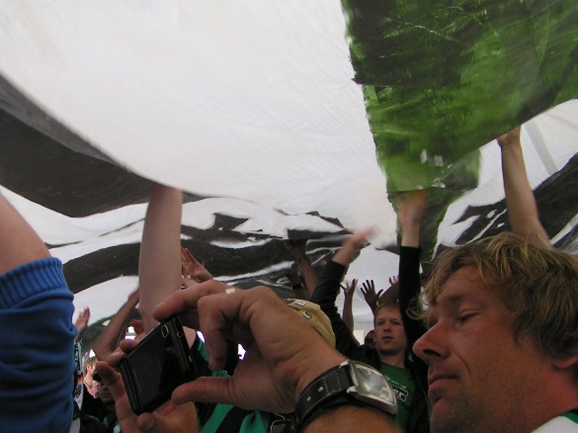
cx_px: 214
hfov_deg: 36.6
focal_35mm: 52
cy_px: 283
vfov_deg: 27.9
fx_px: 868
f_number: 4
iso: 50
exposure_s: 1/60
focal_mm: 5.8
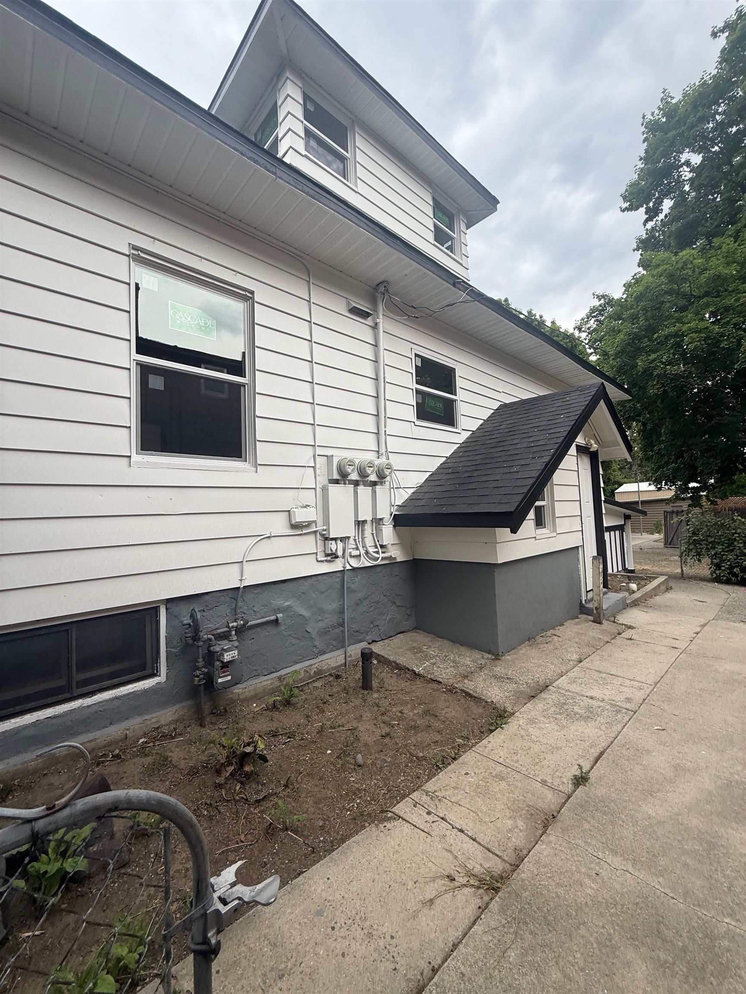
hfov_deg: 85.7
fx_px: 402
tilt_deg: +2.2
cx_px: 373
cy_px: 497
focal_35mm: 14
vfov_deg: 102.1
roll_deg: +2.0
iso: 50
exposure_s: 1/237
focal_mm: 2.22
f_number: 2.2
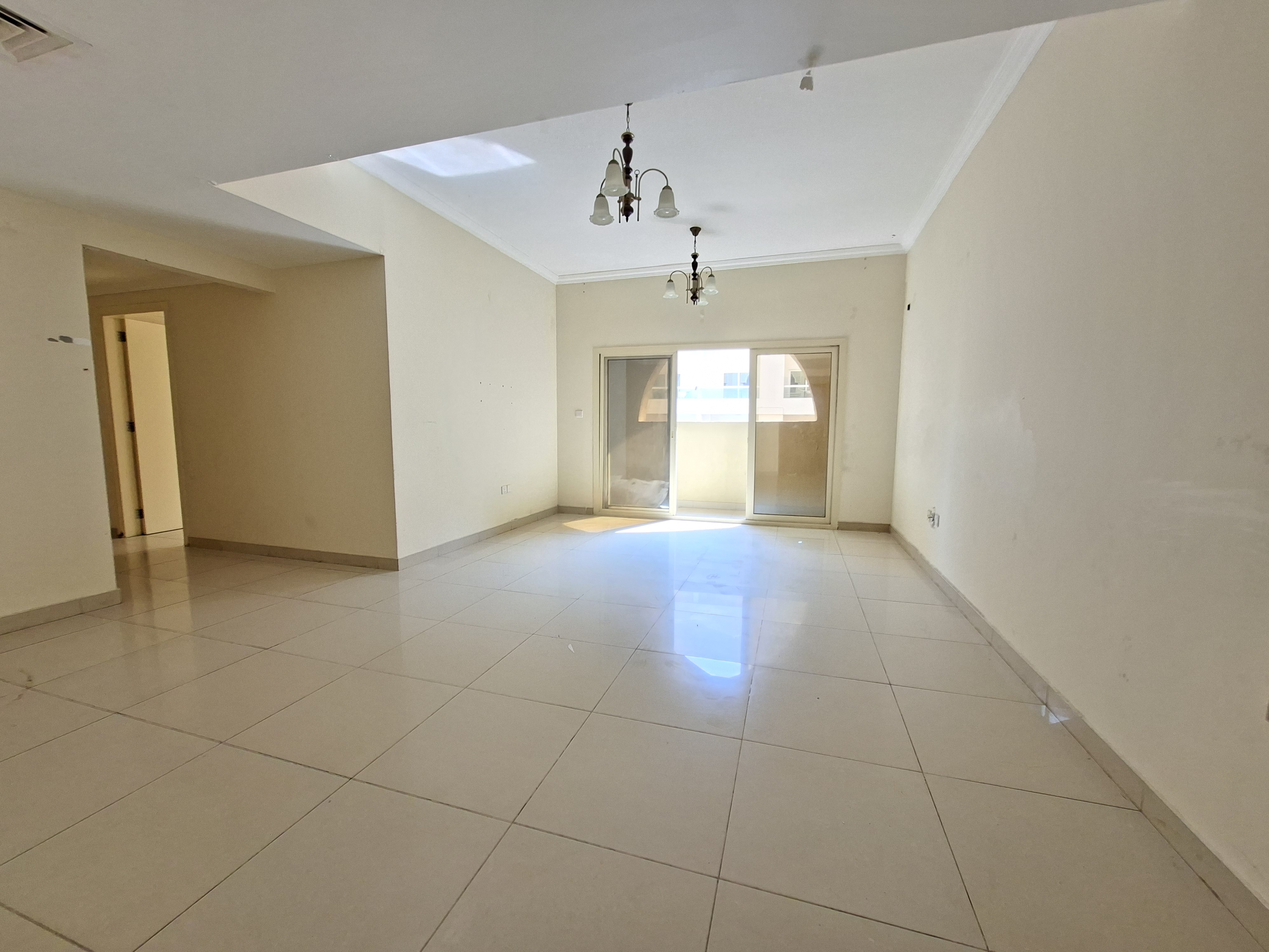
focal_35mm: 13
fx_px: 477
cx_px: 634
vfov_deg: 89.9
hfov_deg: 106.2
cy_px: 476
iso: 80
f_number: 2.2
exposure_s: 1/40
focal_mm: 1.74
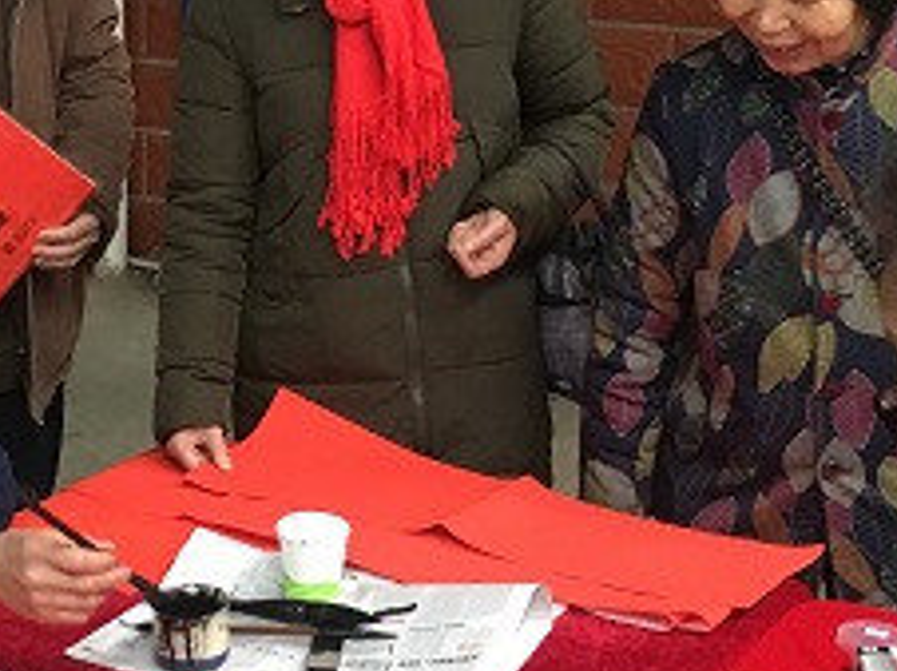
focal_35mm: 77
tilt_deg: -14.7
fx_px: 1993
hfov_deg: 24.8
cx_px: 127
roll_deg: +1.0
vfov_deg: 19.1
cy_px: 318
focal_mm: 4.15
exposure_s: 1/17
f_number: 2.2
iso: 250
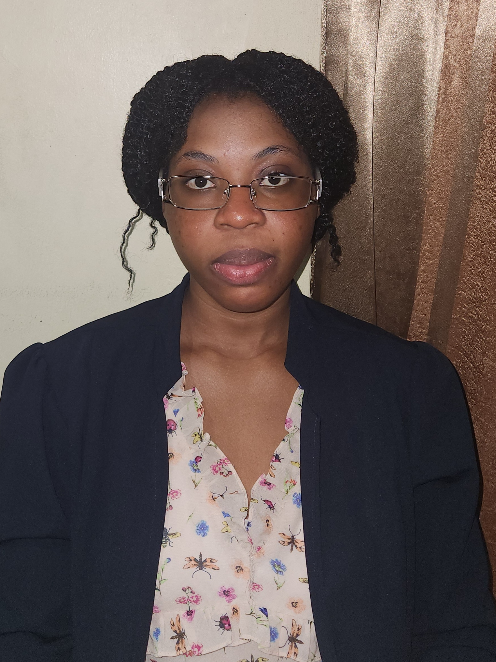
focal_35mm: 29
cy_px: 350
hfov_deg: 48.2
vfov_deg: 61.6
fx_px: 554
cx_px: 258
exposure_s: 1/47.2
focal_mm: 5.4
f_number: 1.8
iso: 80
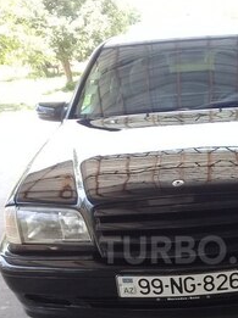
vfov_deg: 32.0
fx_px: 542
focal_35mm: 59
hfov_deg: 24.3
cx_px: 194
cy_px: 250
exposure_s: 1/100
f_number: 2.2
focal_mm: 3.3
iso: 64
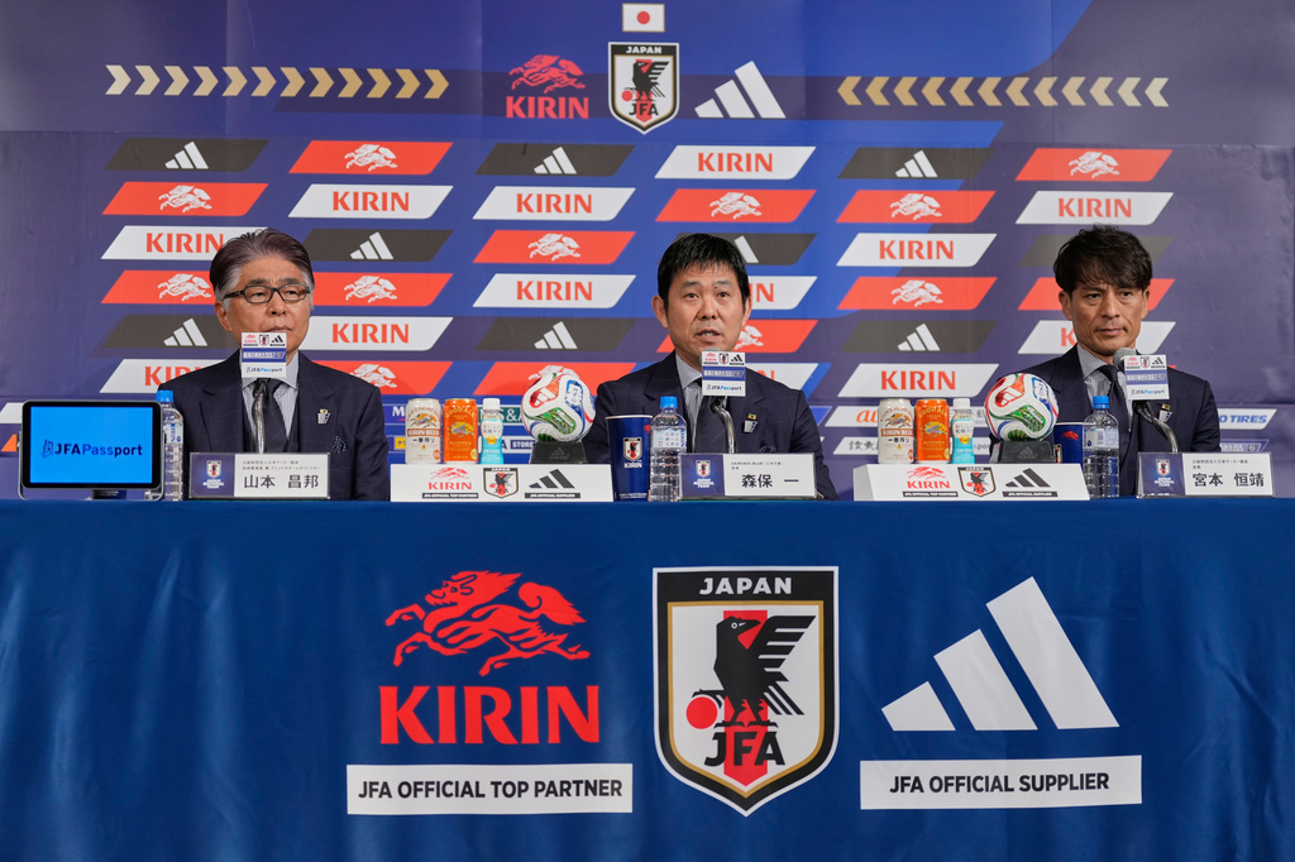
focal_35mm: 84
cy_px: 431
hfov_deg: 24.2
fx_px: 3021
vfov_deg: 16.3
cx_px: 648
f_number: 2.8
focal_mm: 84
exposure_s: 1/320
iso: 640
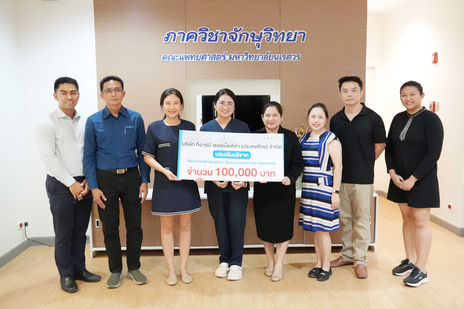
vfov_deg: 42.3
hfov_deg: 60.3
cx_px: 232
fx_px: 400
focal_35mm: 31
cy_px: 154
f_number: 4
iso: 12800
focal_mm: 21
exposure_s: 1/200
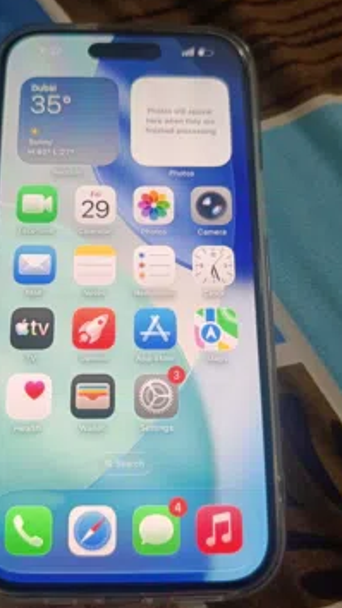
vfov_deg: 61.0
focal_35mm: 32
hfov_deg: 36.5
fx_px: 516
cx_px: 129
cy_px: 290
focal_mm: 5.25
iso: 320
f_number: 1.75
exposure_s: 1/33.3
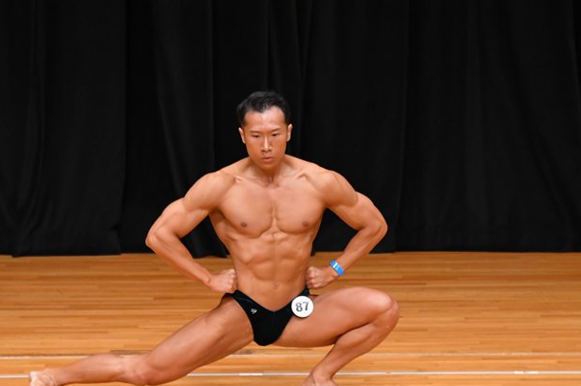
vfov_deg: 3.4
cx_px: 274
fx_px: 6434
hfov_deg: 5.2
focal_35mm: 399
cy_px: 230
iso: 3200
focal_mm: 210
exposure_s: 1/400
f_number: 5.6
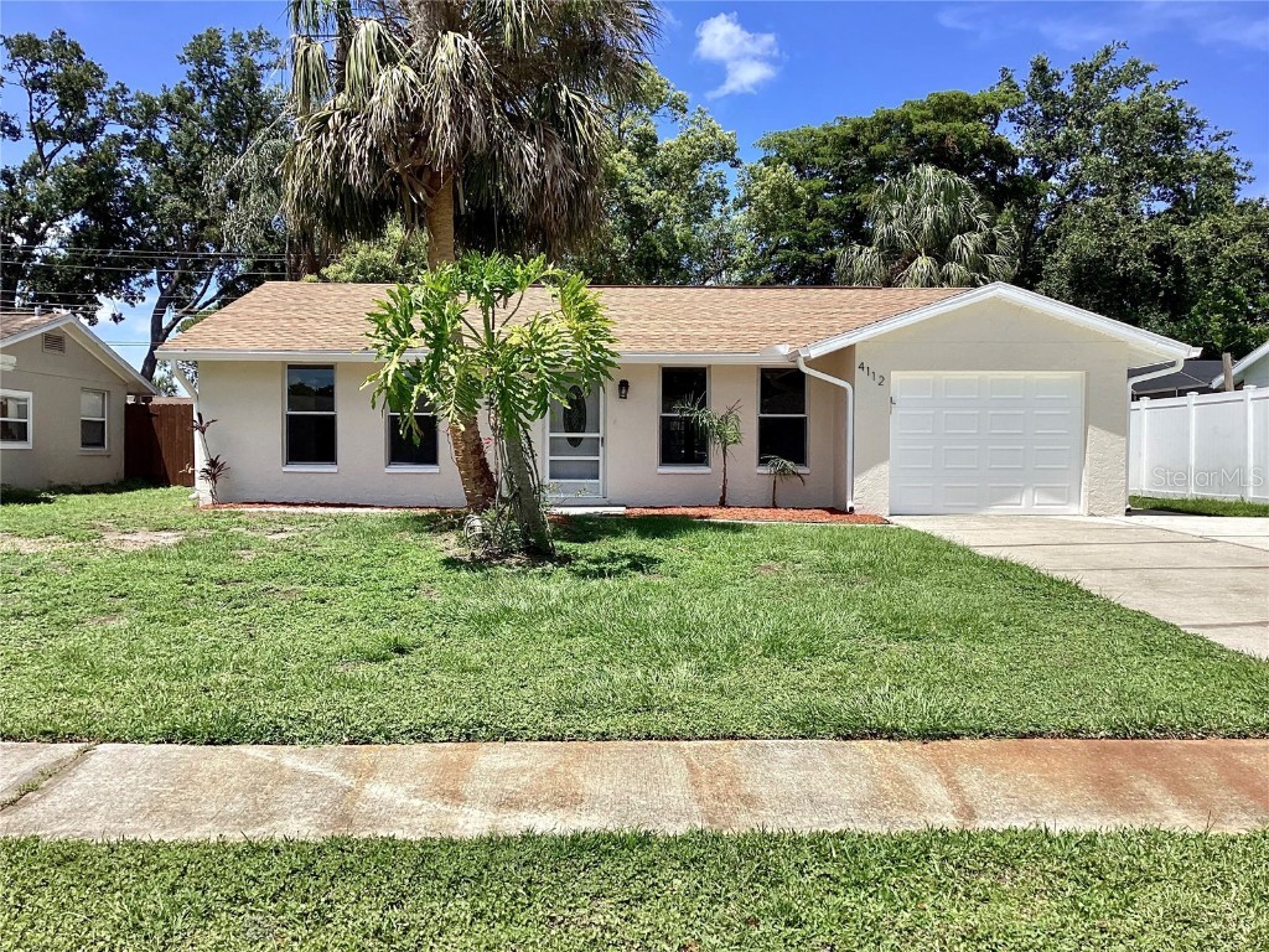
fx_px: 1136
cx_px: 634
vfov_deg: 45.4
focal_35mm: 31
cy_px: 476
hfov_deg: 58.4
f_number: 2.4
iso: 25
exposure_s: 1/1253
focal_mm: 3.3
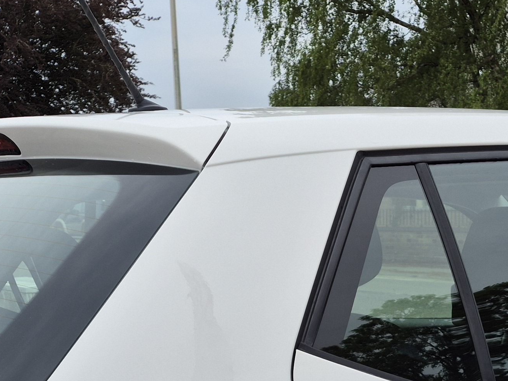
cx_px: 379
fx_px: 1027
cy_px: 571
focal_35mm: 70
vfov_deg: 18.6
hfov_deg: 27.4
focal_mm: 5.4
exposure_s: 1/180
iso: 25
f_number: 1.8
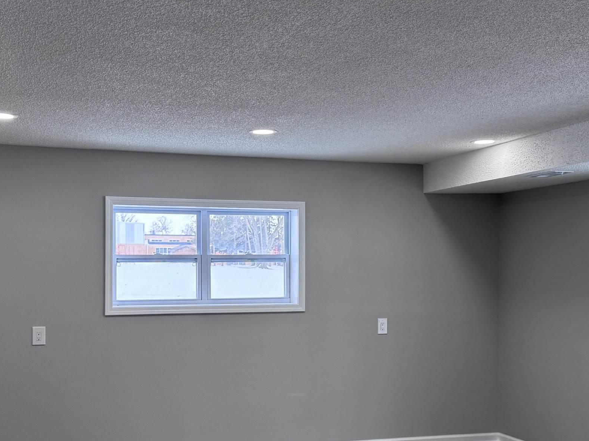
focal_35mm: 47
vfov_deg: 30.8
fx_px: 800
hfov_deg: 40.4
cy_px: 267
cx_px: 281
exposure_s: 1/143
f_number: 1.78
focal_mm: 6.76
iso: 100
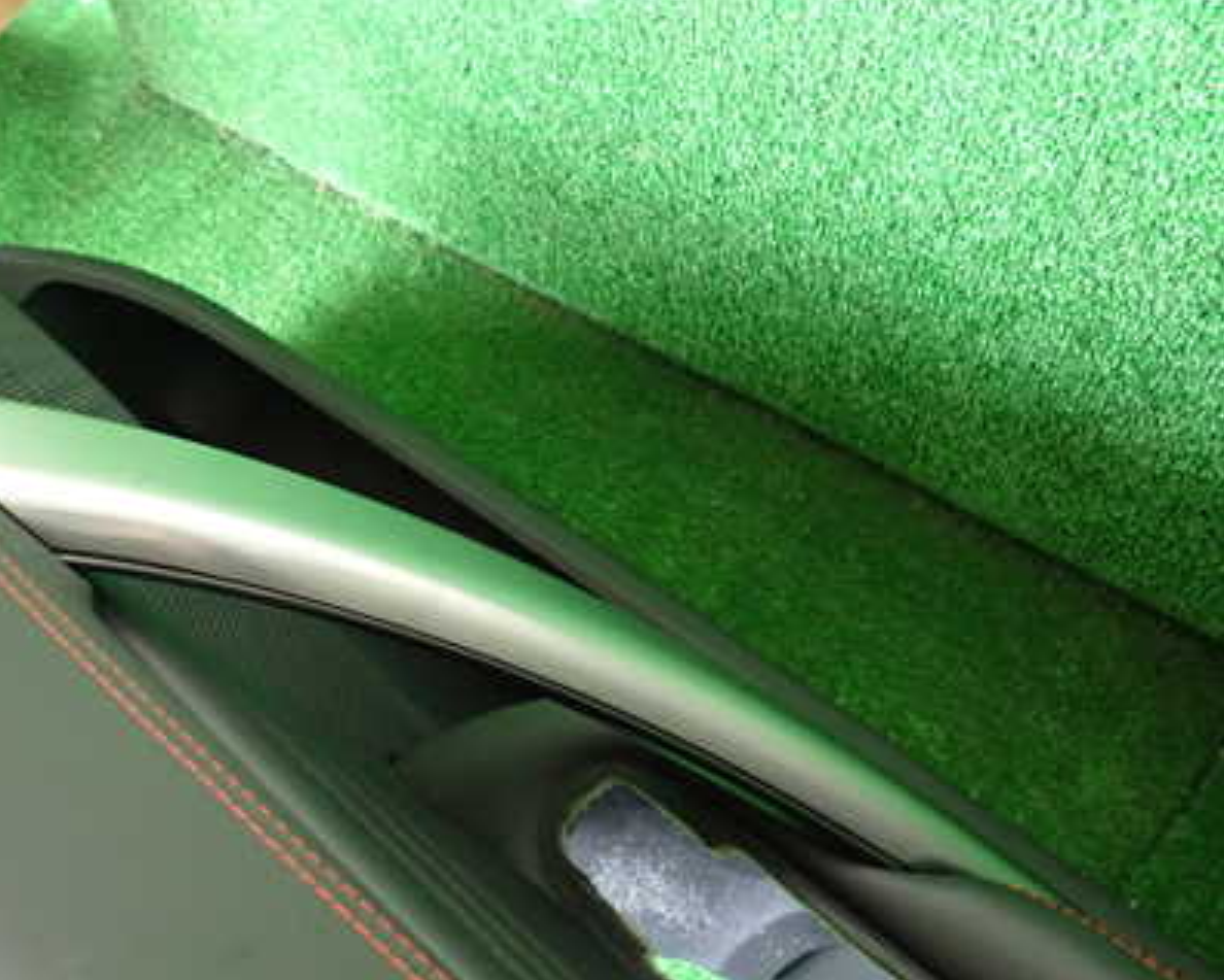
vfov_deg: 40.0
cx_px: 303
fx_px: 1341
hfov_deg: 47.2
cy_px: 590
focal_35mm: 37
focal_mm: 4.5
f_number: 2
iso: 500
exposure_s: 1/30
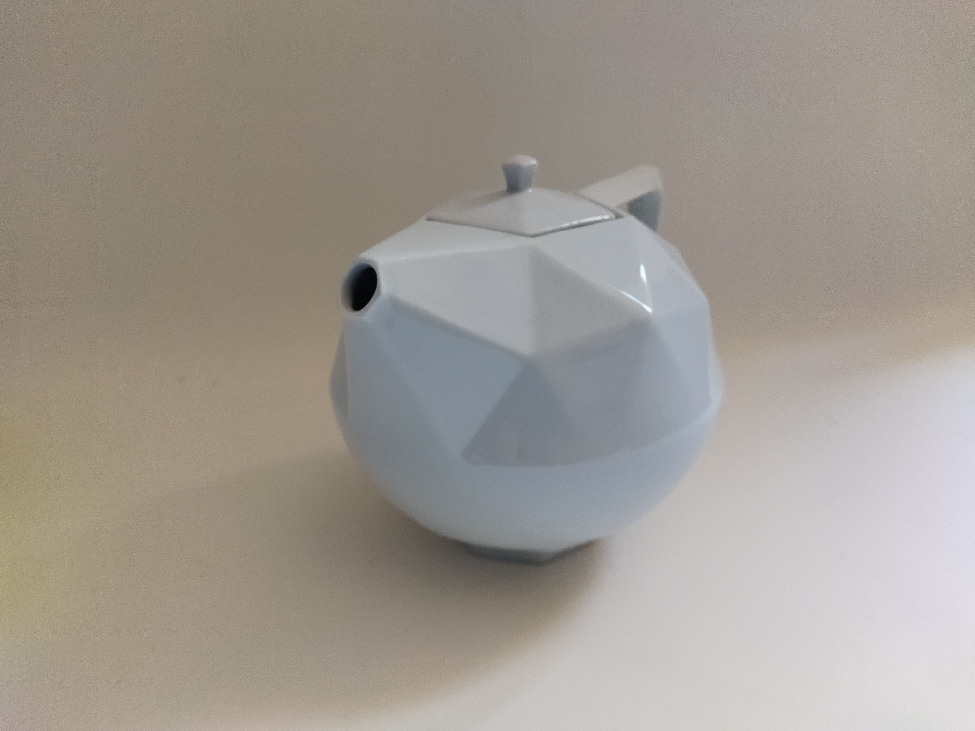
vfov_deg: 51.4
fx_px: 760
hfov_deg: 65.3
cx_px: 488
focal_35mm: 27
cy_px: 366
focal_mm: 4.71
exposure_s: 1/50
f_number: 1.79
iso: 244
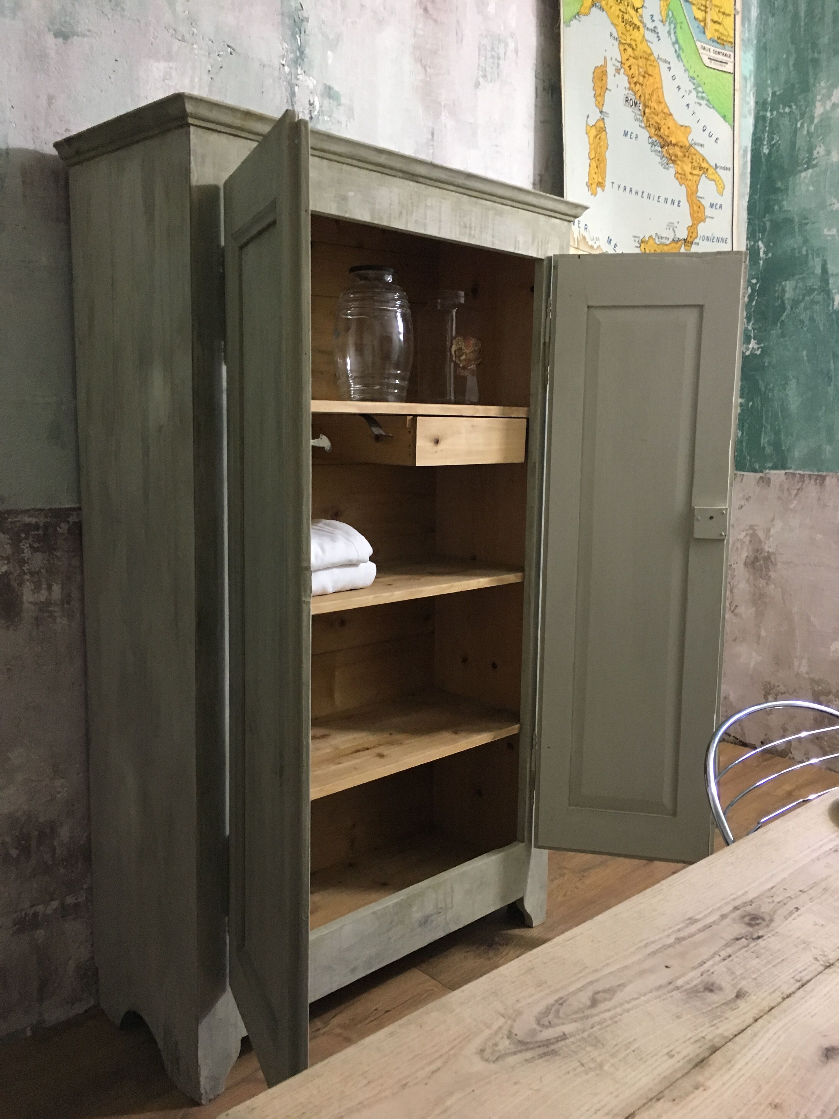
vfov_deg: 61.7
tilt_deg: -10.7
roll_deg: +0.2
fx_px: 937
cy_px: 560
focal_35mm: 29
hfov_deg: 48.2
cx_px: 420
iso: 200
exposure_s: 1/20
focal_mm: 4.15
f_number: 2.2
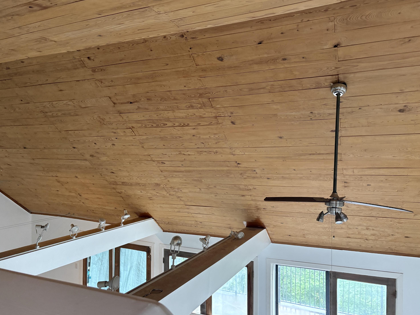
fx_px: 328
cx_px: 210
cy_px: 161
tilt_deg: -0.5
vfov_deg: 51.4
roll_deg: +0.4
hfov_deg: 65.3
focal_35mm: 27
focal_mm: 5.96
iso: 500
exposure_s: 1/44
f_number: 1.6
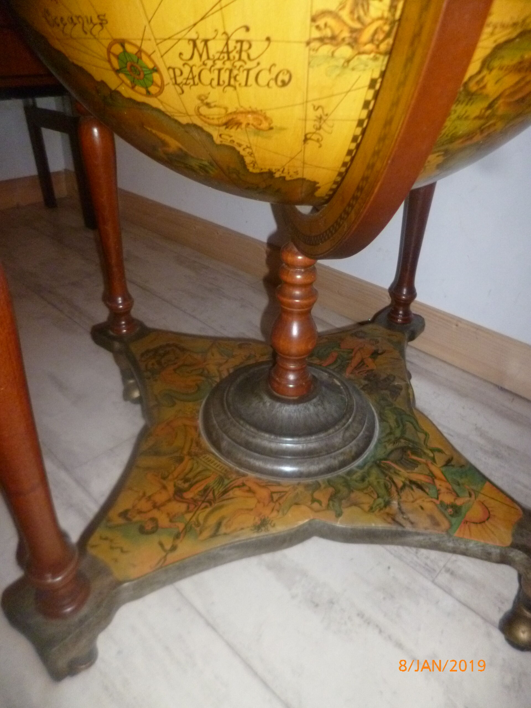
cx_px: 266
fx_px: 491
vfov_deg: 71.6
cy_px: 354
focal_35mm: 24
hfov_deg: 56.8
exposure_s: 1/60
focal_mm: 4.3
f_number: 2.5
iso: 400
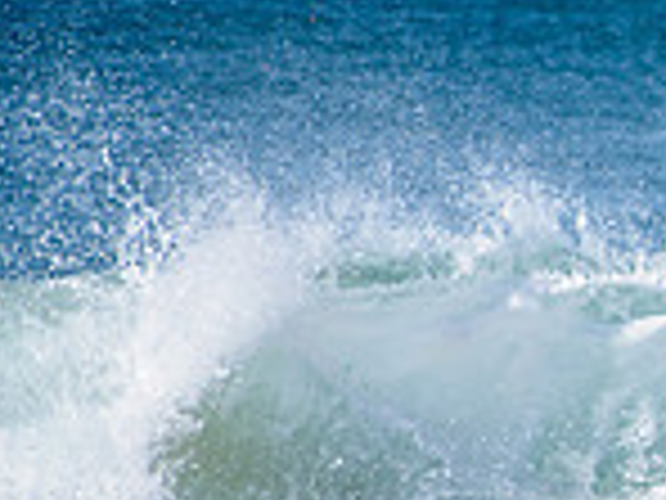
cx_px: 1206
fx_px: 36363
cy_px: 318
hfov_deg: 1.0
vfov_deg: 0.8
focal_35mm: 1890
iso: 160
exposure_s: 1/2000
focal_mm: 500
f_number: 5.6
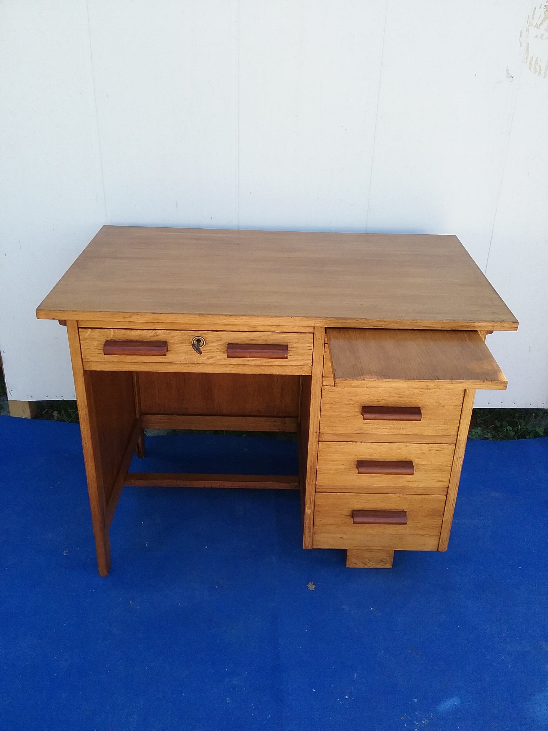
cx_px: 274
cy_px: 366
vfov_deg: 58.4
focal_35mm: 31
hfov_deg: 45.4
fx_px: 654
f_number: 2.2
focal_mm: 3.3
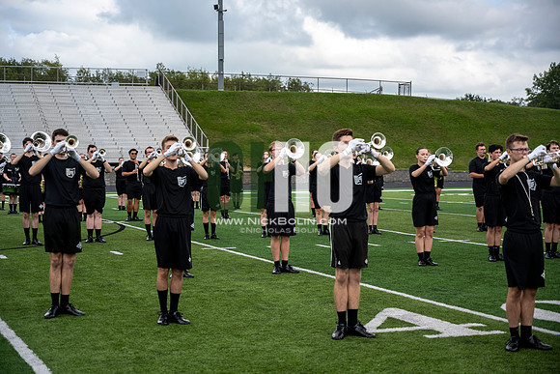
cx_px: 280
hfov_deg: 28.8
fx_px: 1089
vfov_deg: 19.5
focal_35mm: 70
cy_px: 187
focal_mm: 70
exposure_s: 1/800
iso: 250
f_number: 4
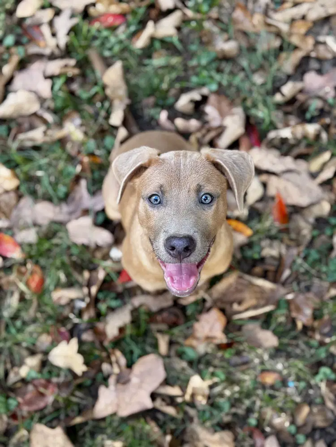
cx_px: 168
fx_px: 621
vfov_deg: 39.7
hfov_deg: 30.3
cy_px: 224
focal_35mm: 48
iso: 100
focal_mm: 6.76
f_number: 1.78
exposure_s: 1/116
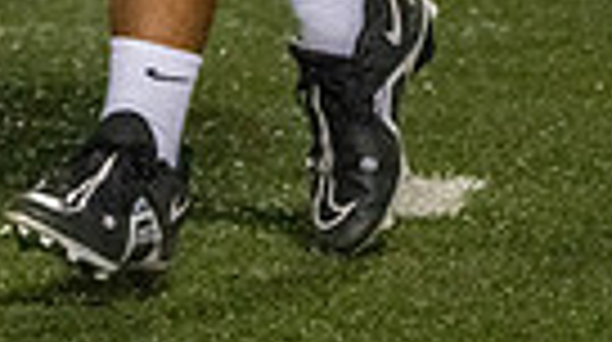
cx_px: -486
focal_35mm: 1122
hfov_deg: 1.9
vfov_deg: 1.1
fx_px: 18179
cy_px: -660
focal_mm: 215
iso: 20000
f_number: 5.6
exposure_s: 1/1000
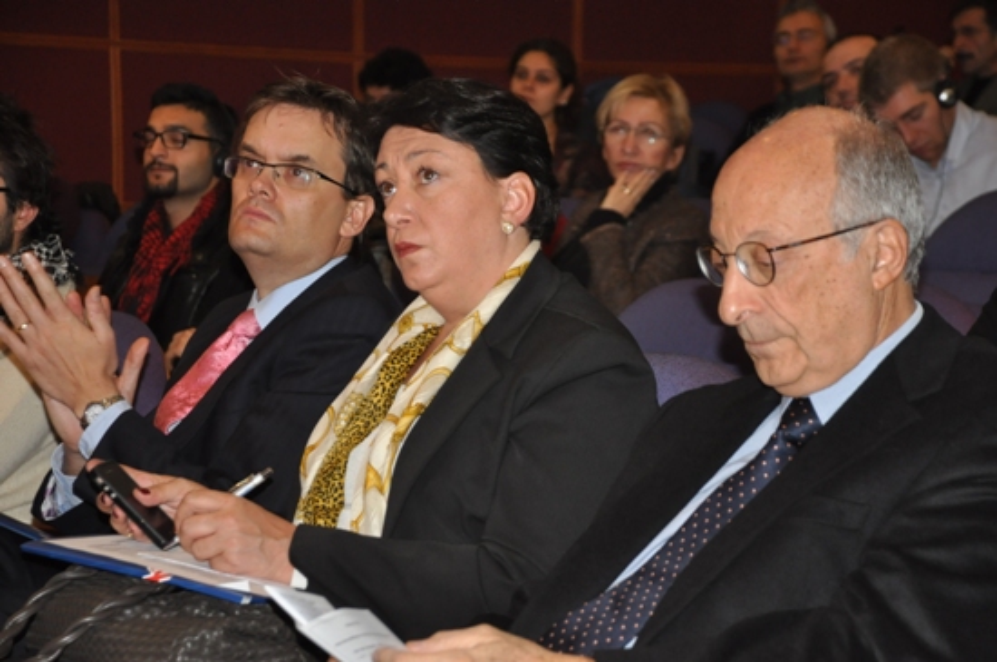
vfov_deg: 13.0
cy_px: 331
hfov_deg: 19.5
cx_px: 498
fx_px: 2904
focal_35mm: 105
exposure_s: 1/60
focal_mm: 70
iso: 800
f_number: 5.3
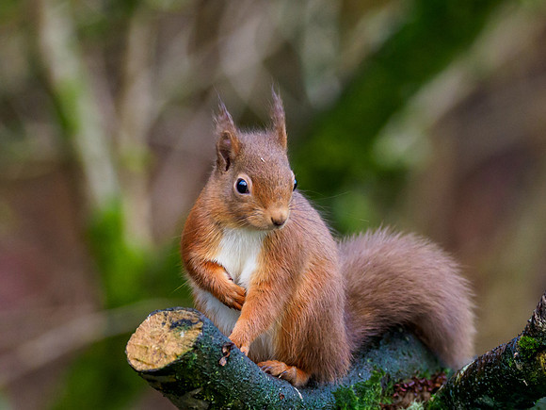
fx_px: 14713
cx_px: 233
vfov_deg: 1.6
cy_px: 208
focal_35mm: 933
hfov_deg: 2.1
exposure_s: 1/200
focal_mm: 300
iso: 2000
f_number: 4
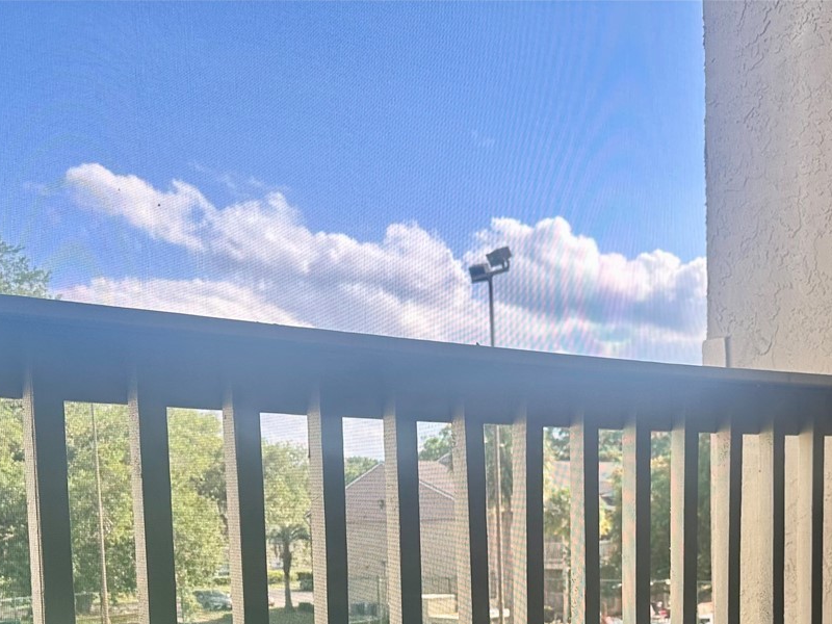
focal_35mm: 48
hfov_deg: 39.1
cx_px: 569
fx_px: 1154
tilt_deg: -4.5
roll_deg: +1.5
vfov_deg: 28.4
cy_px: 623
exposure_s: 1/750
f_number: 1.78
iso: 80
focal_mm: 6.86
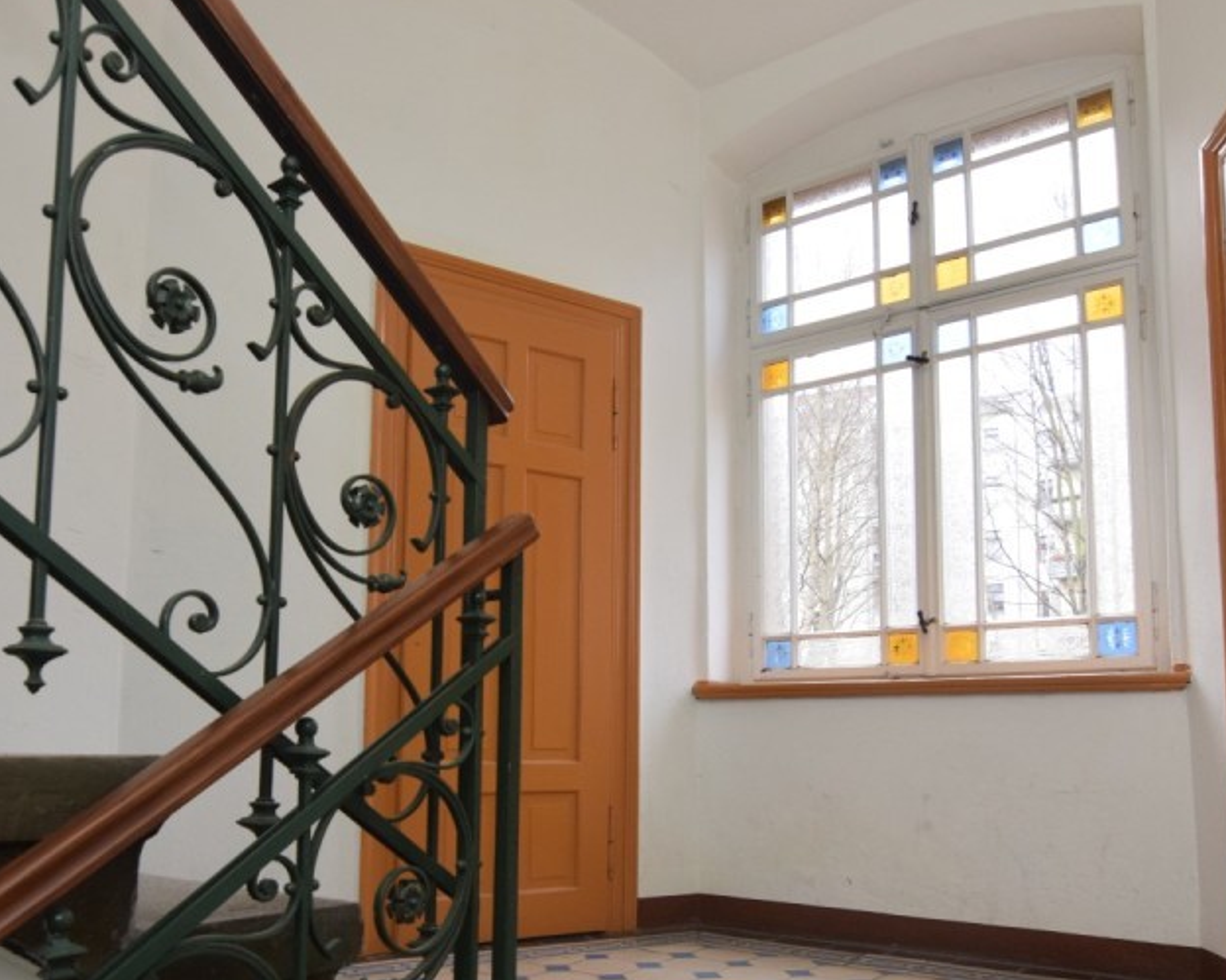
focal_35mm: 27
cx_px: 550
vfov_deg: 52.5
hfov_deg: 64.3
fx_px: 973
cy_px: 652
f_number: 4.5
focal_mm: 11
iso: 800
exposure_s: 1/80
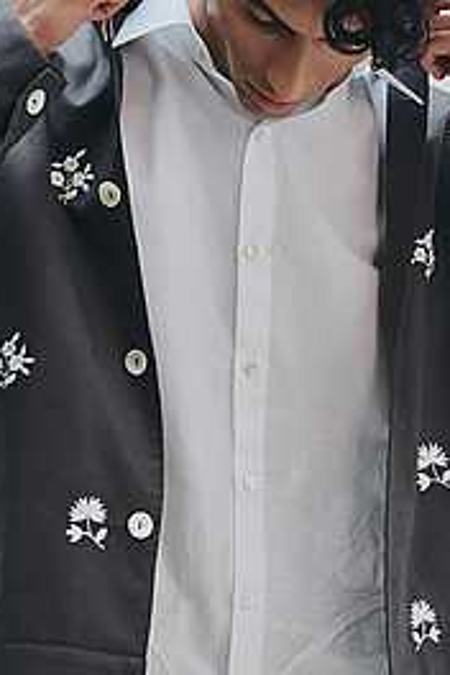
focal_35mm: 139
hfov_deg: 9.9
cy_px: 385
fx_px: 2606
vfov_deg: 14.8
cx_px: 228
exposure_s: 1/125
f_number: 8
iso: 400
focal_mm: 70
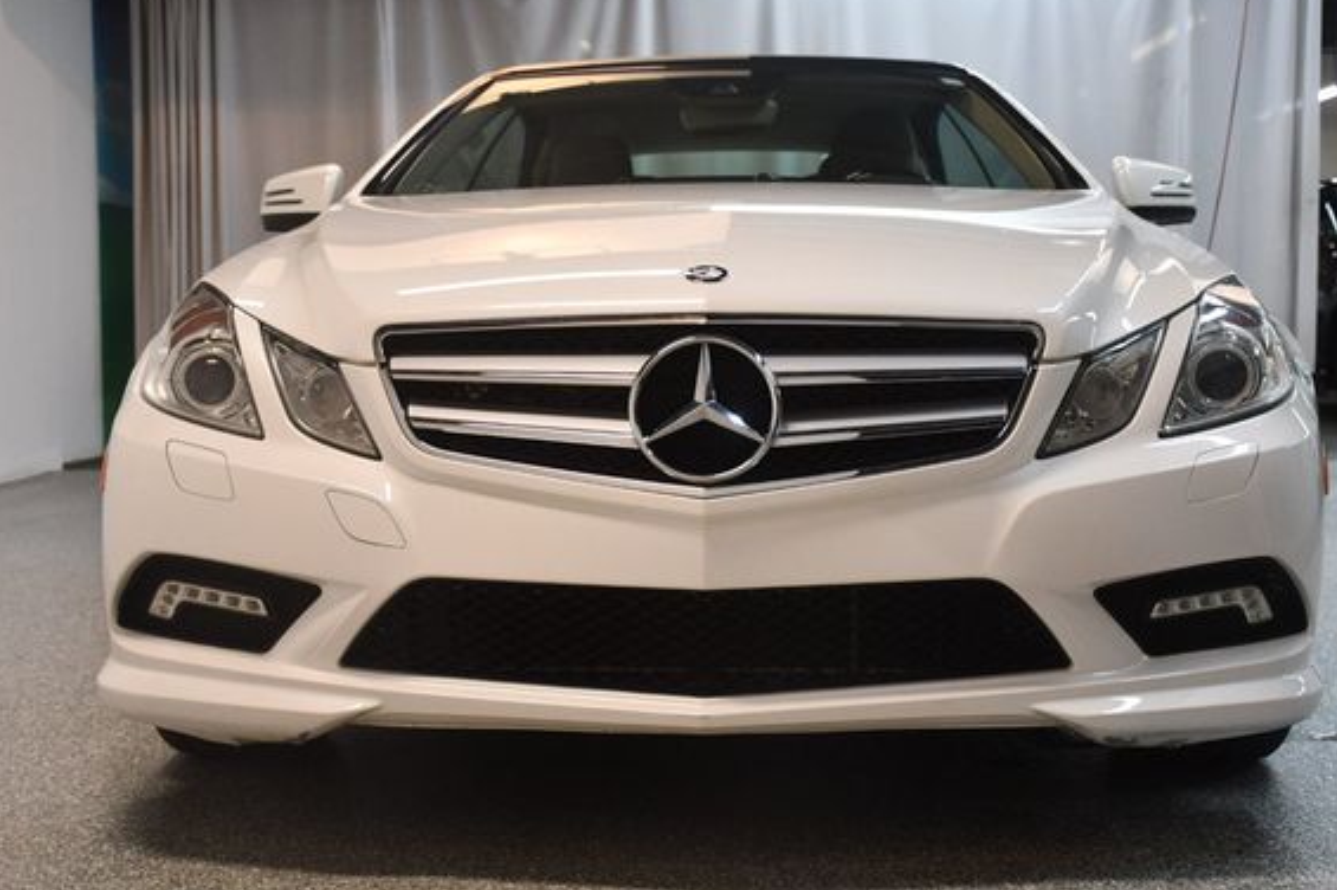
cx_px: 696
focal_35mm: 51
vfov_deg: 26.4
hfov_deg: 38.9
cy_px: 412
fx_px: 1893
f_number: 4
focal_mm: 30
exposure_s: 1/125
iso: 1250
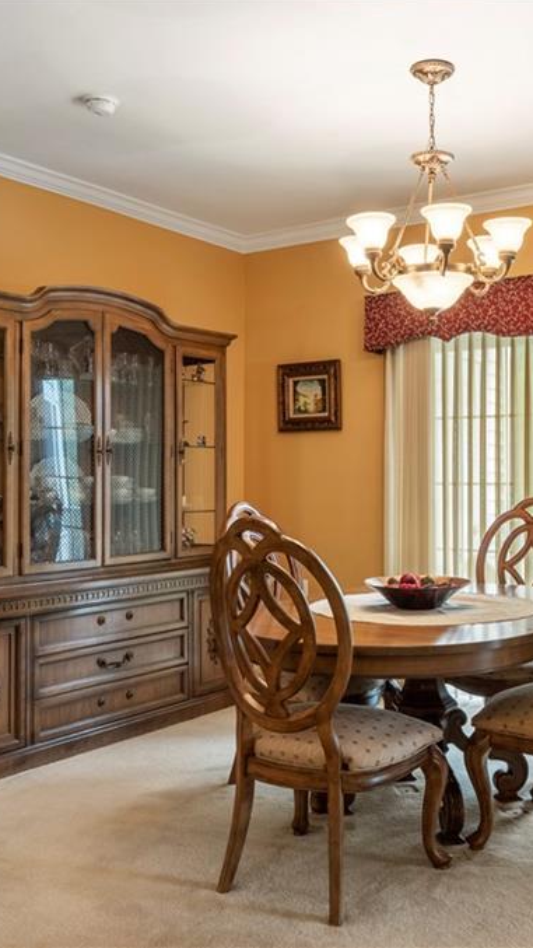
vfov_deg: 52.8
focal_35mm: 38
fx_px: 954
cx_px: 361
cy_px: 472
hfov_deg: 30.9
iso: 320
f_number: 11
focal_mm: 24
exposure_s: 1/30
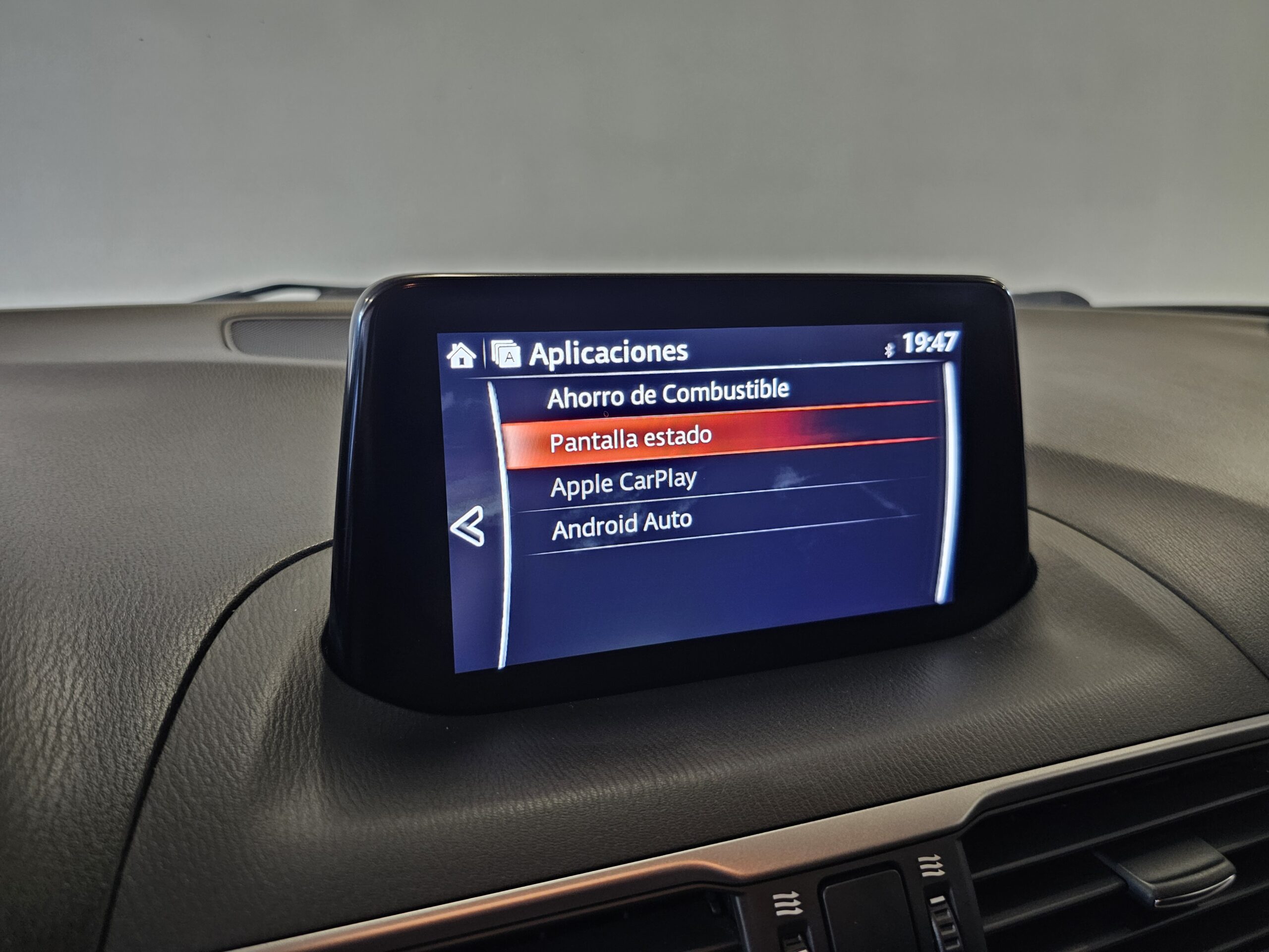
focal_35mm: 23
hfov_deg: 73.9
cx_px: 634
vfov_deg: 58.9
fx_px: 843
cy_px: 476
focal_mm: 6.3
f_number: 1.7
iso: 320
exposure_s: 1/28.1
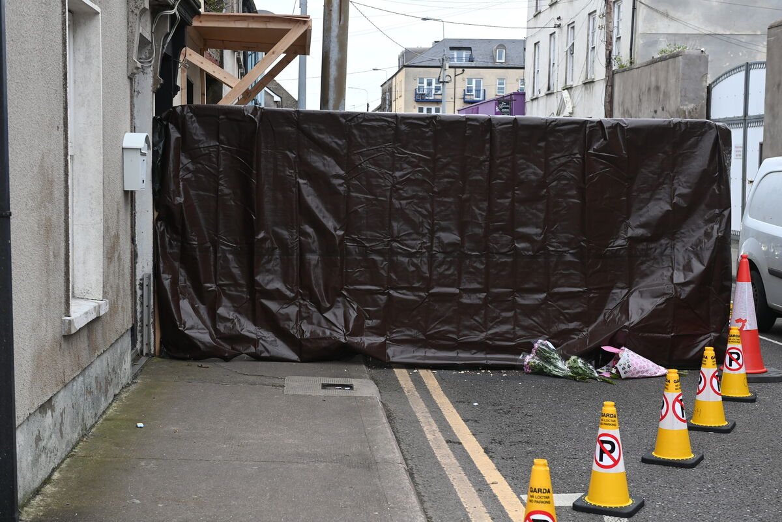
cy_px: 261
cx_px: 391
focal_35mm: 55
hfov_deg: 36.2
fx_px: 1195
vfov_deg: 24.6
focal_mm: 55
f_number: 5
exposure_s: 1/200
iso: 1000
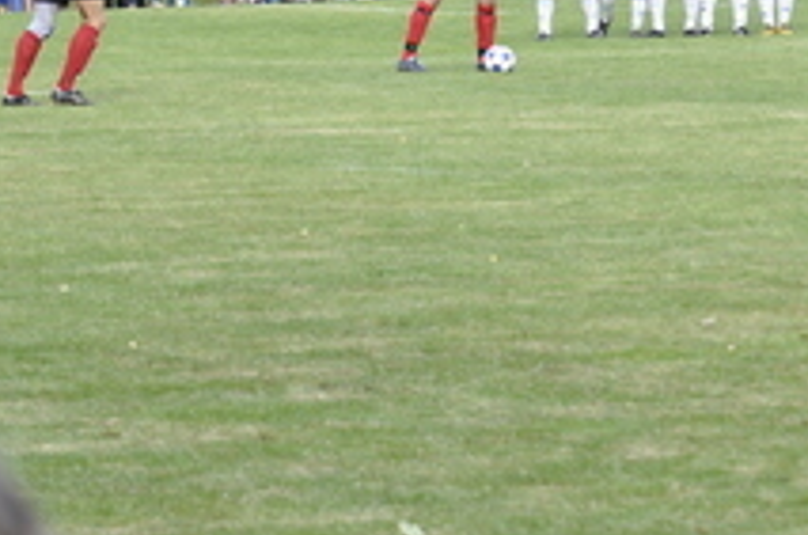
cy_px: -61
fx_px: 6315
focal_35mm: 282
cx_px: 539
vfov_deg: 4.8
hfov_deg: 7.3
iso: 200
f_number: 5.6
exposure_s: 1/125
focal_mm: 80
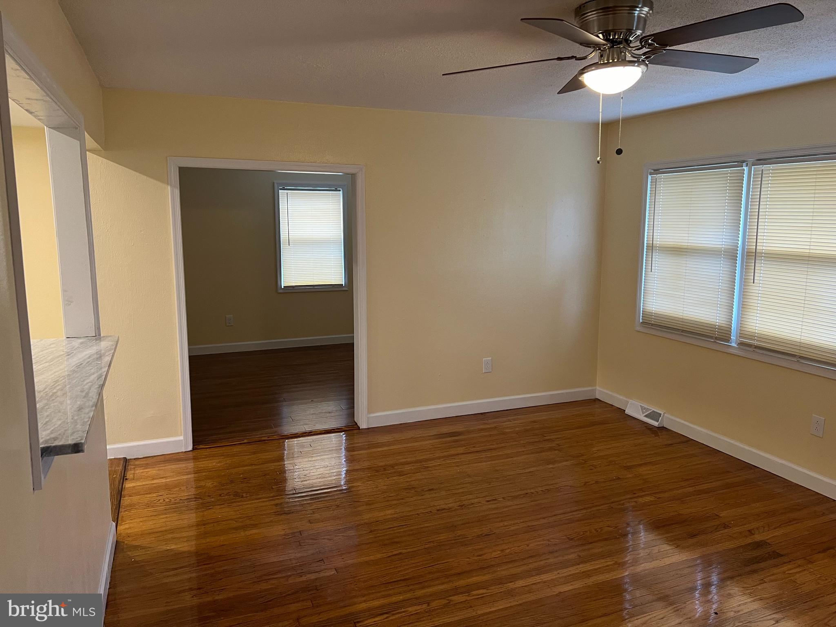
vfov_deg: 53.1
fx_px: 628
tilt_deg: -9.0
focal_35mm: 26
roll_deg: -0.2
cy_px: 314
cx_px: 418
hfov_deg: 67.3
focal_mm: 5.7
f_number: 1.5
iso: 160
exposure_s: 1/60
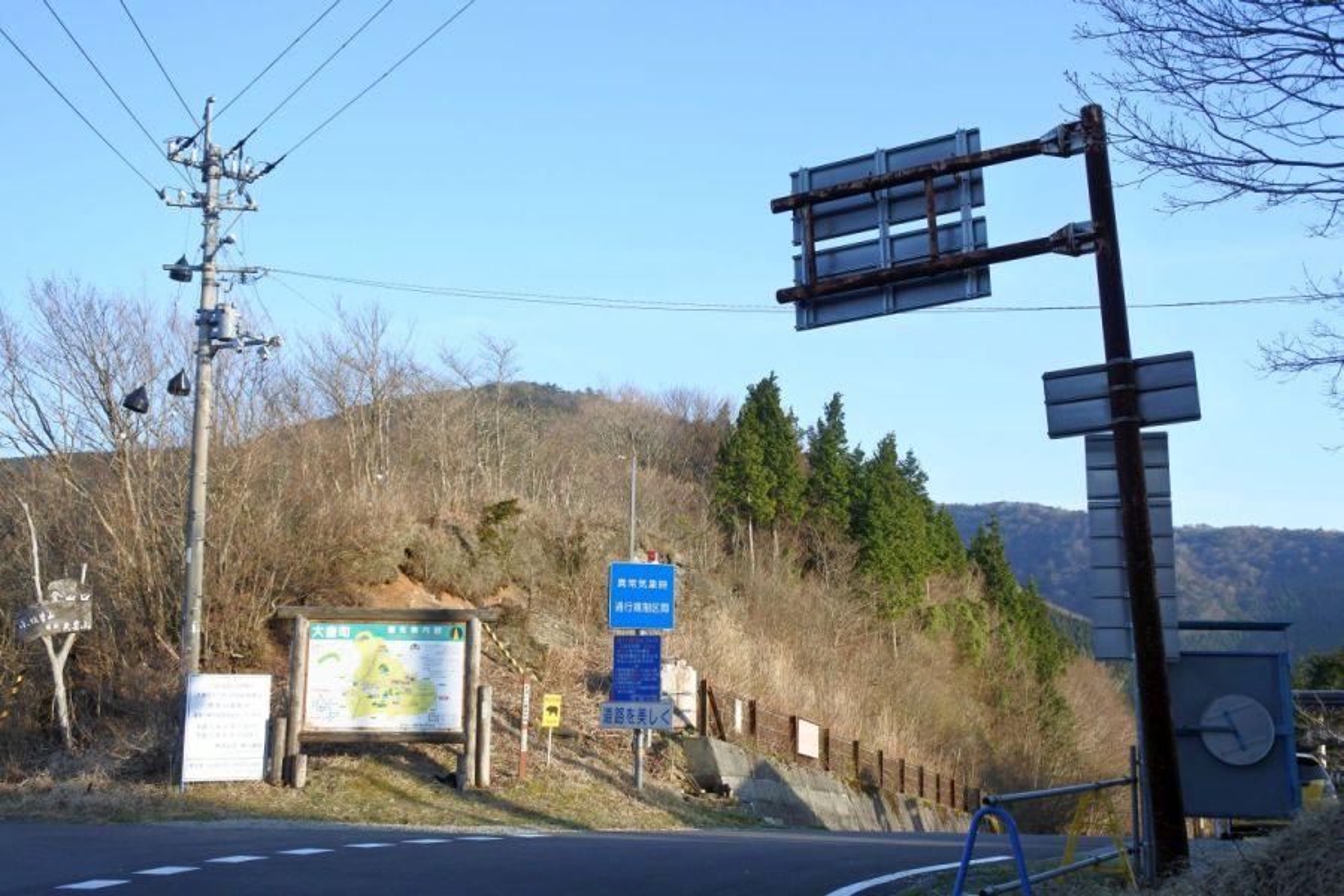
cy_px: 448
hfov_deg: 49.6
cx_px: 672
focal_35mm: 39
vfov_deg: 34.2
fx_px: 1456
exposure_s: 1/400
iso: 200
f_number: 4.2
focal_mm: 14.7
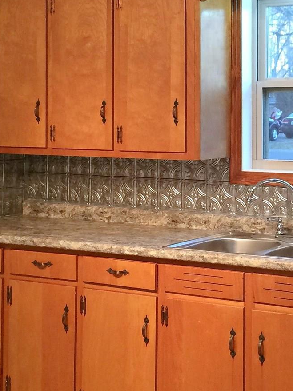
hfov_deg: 19.0
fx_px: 858
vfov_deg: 25.4
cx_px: 271
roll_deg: -1.3
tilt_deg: -2.5
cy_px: 101
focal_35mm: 76
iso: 100
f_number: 2.2
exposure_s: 1/30
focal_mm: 4.15
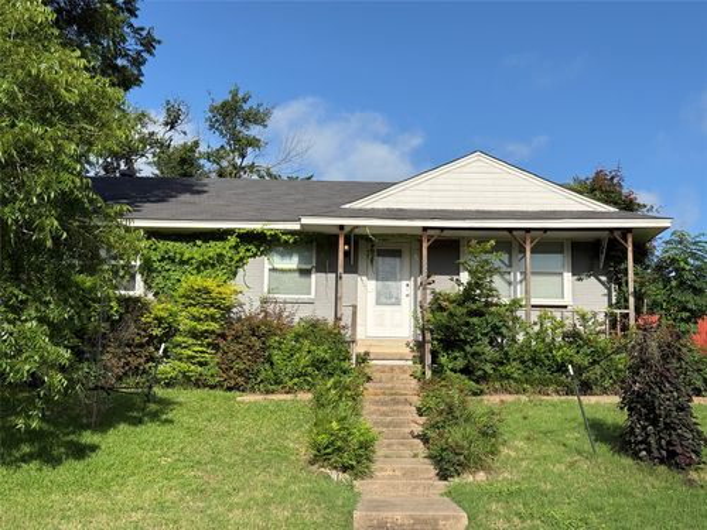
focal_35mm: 48
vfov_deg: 30.3
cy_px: 265
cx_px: 354
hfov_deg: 39.7
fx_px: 980
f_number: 1.78
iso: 64
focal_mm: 6.76
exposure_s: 1/4878
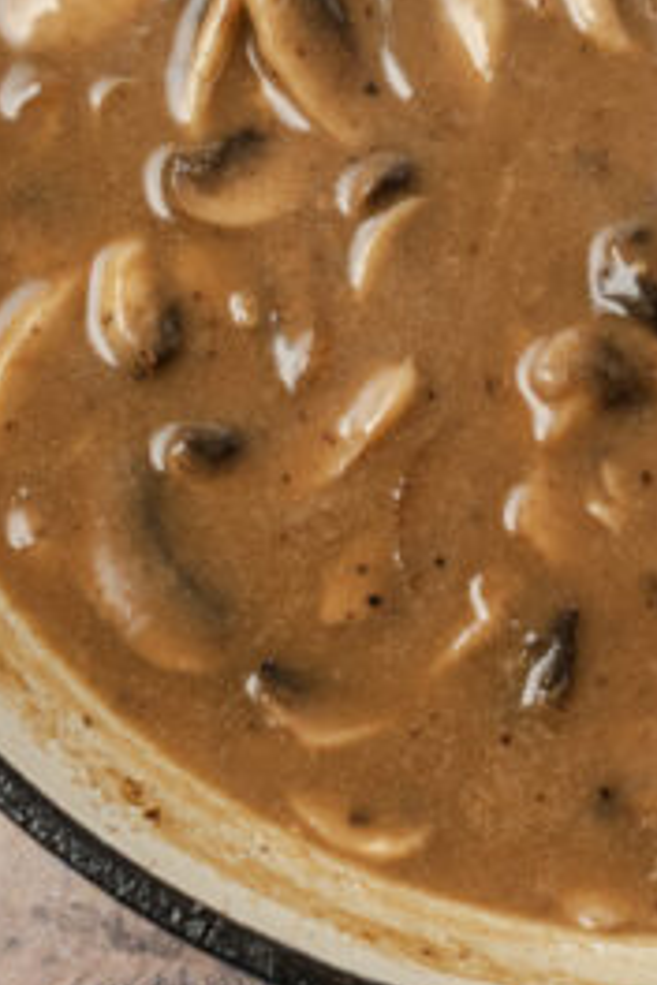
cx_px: 556
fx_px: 3887
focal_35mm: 142
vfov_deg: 14.2
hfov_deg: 9.6
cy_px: -11
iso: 320
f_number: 7.1
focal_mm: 50
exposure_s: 1/15
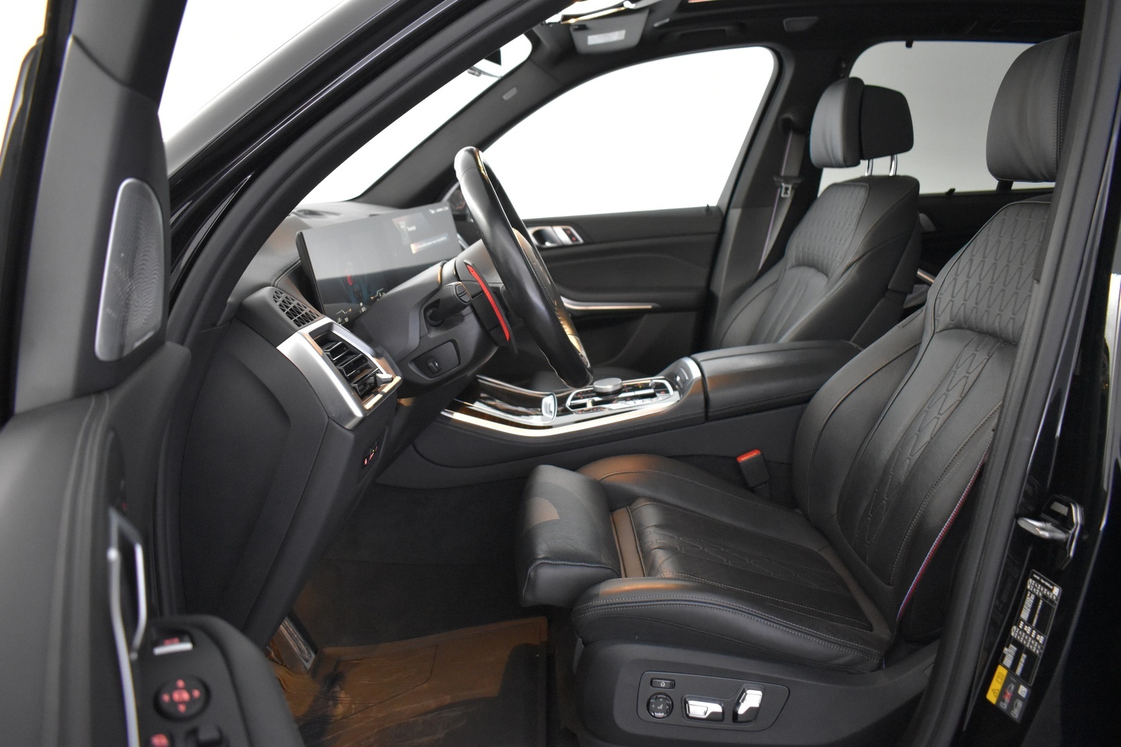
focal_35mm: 27
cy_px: 374
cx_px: 560
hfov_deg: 67.4
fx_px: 841
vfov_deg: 47.9
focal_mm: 18
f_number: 3.5
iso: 3200
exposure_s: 1/30
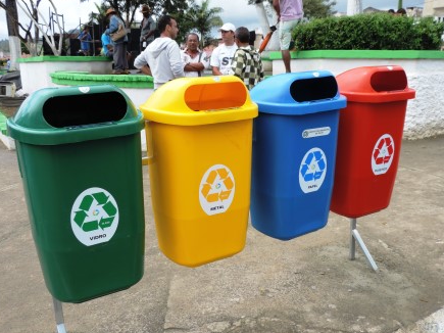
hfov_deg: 54.0
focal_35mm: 34
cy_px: 164
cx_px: 224
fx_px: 436
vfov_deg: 41.8
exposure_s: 1/640
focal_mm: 5.8
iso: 80
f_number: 3.2
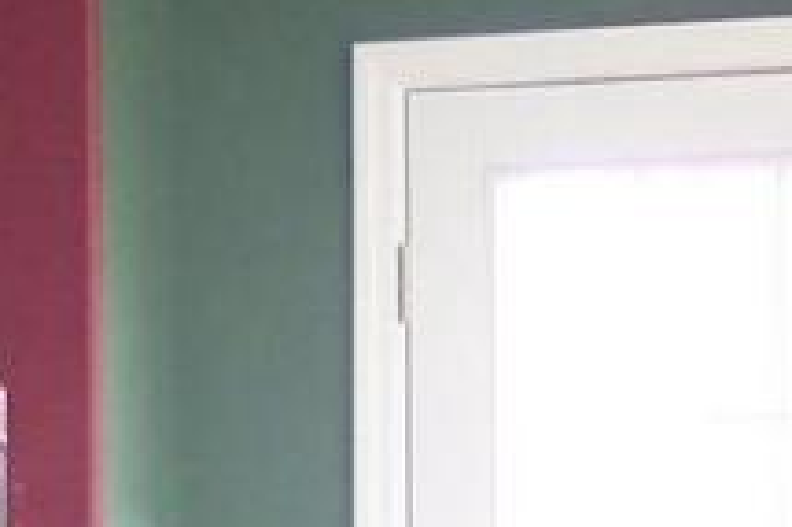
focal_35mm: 204
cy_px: 807
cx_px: -192
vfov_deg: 6.6
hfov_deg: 9.9
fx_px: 4484
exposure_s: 1/60
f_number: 2.8
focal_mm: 8
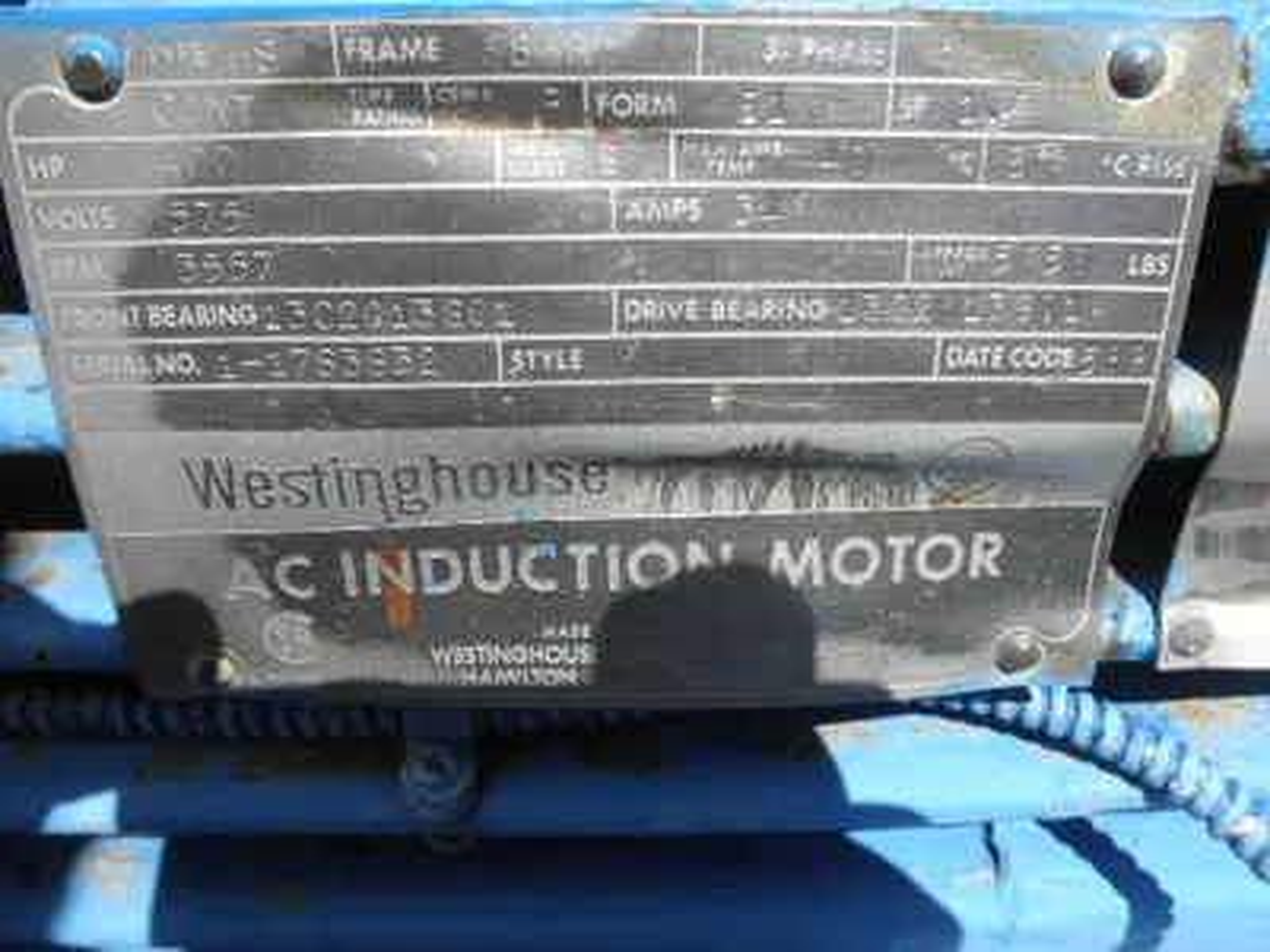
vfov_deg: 49.7
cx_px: 635
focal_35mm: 28
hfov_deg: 63.4
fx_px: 1027
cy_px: 476
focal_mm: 5
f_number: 8.5
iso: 64
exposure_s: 1/100
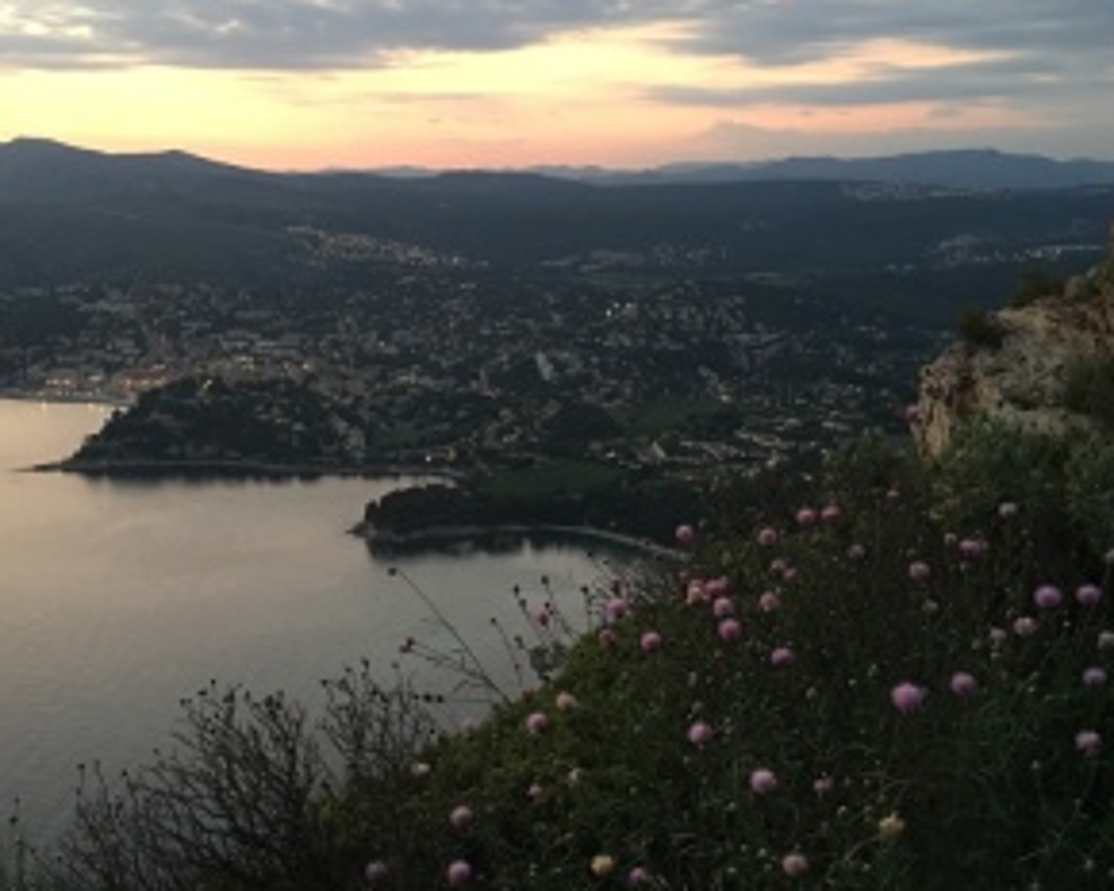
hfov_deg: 46.7
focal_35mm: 39
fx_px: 1286
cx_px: 488
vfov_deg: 38.2
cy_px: 503
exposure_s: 1/8
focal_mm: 4.15
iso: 100
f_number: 2.2
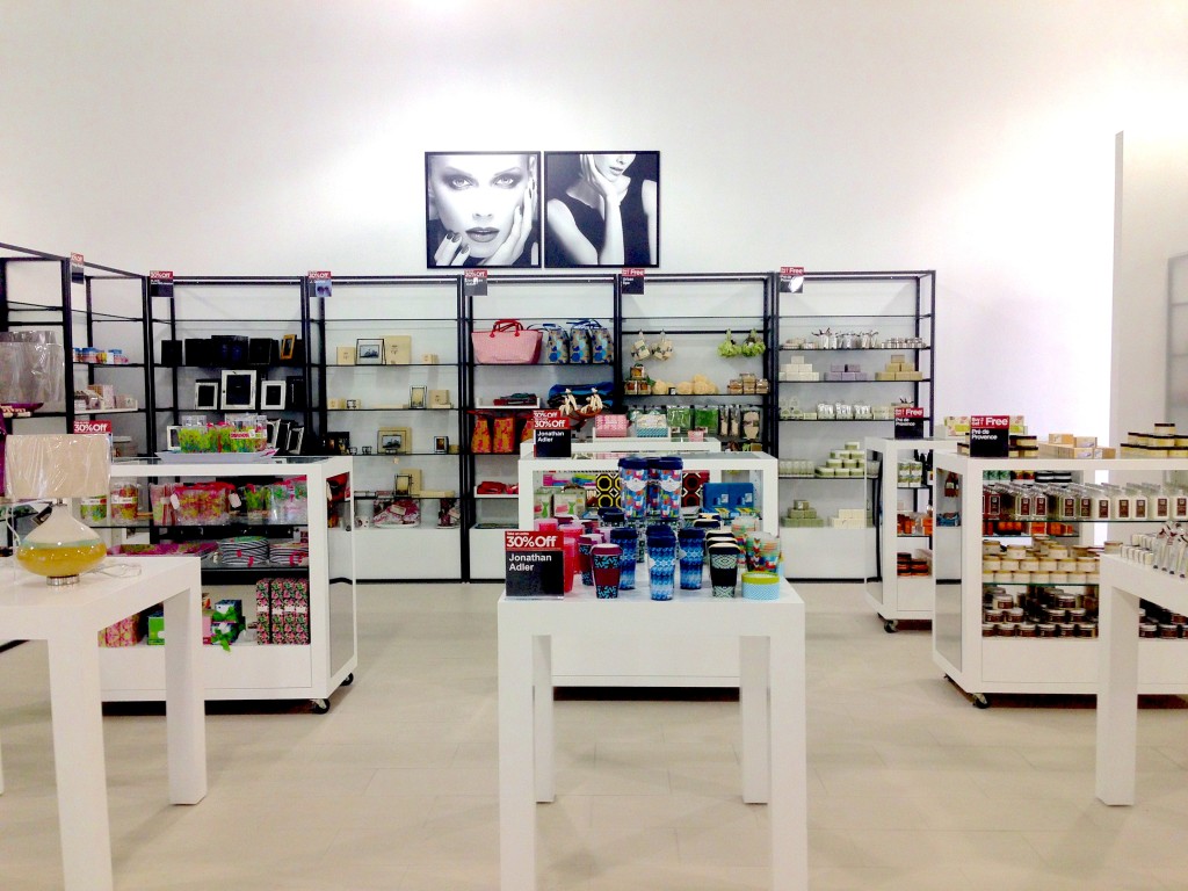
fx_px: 1133
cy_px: 446
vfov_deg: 42.9
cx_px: 594
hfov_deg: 55.4
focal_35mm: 33
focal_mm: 4.12
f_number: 2.4
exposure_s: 1/120
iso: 80
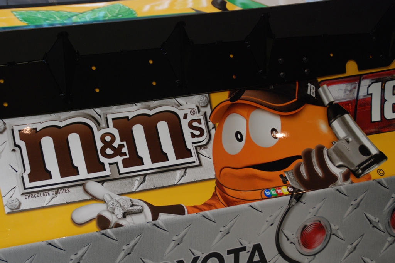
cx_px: 198
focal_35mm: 72
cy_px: 132
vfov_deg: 18.9
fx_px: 790
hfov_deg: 28.1
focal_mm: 48
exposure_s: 1/50
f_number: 4.8
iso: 400
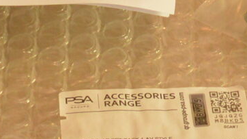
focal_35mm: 200
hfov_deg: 10.8
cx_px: 101
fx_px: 1309
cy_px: 188
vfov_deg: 6.0
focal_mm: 18
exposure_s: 1/30
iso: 800
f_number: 5.6
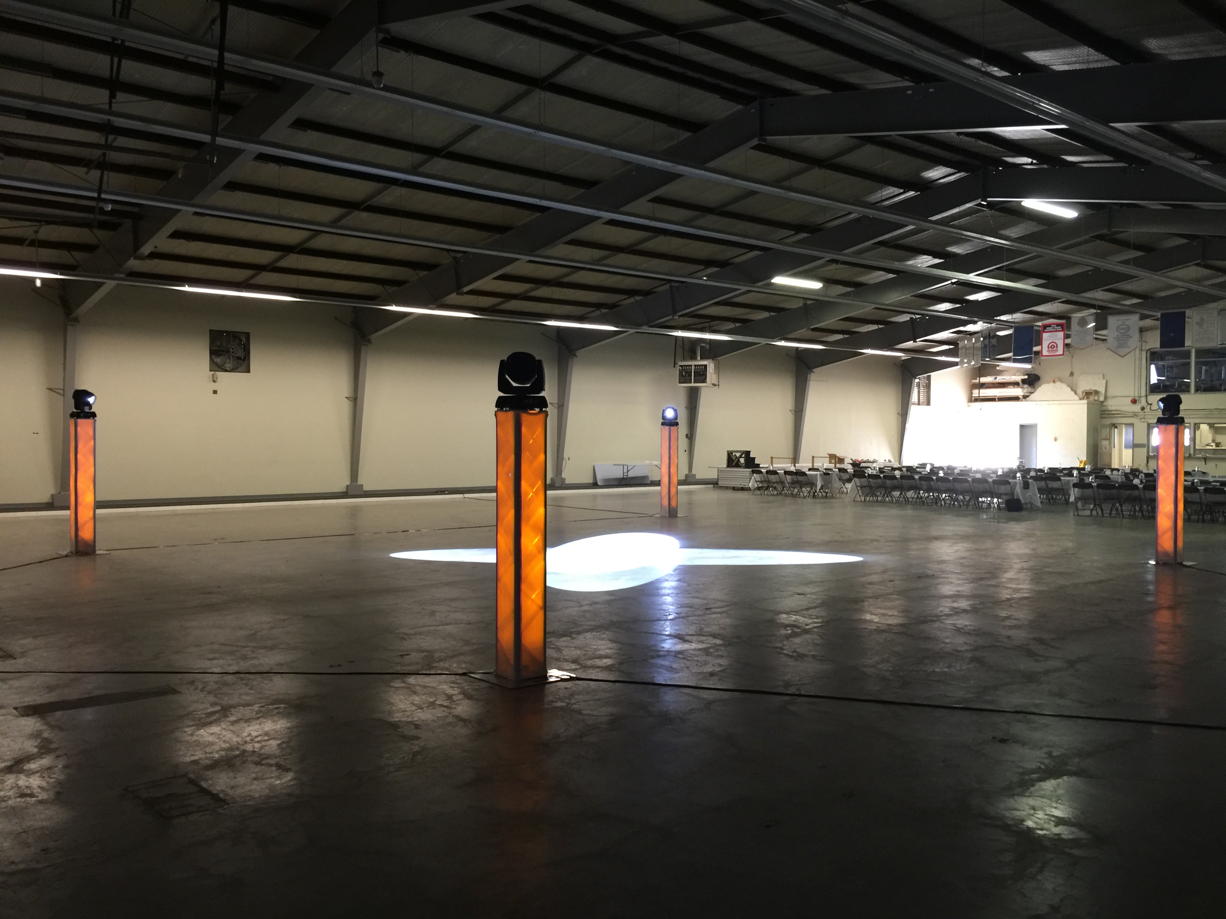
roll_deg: -0.8
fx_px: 1027
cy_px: 460
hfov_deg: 61.7
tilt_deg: -1.1
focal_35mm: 29
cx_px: 613
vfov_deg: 48.2
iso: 80
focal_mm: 4.15
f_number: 2.2
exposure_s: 1/15
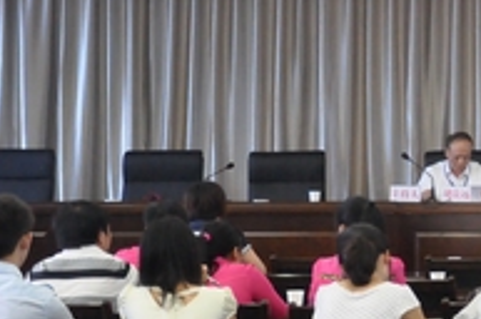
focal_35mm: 137
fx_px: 1827
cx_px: 538
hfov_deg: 14.6
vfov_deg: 10.0
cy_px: 106
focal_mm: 32
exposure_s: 1/250
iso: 3200
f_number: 4.2
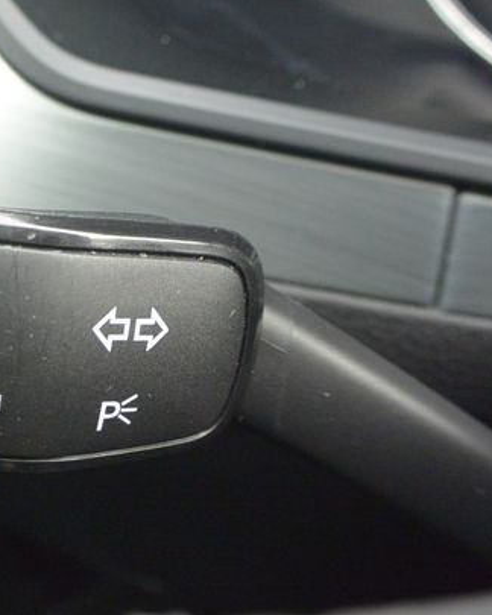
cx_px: 11
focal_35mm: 64
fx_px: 1165
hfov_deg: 23.0
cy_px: 288
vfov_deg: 29.6
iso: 360
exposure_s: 1/125
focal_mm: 10
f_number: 3.5
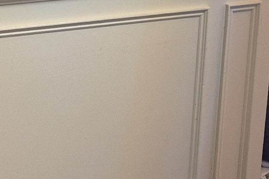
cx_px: 27
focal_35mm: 152
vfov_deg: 9.0
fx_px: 1136
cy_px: 186
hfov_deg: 13.4
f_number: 1.8
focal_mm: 5.4
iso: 160
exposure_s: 1/50
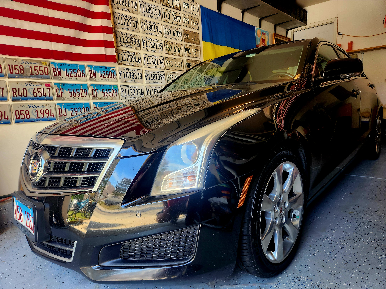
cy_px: 144
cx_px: 193
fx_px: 256
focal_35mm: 23
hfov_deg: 73.9
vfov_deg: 58.9
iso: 125
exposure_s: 1/182
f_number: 1.8
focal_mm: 5.4
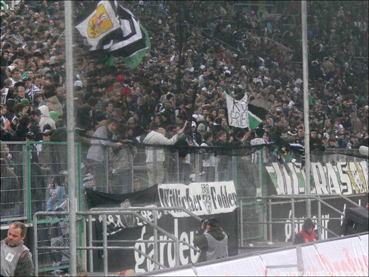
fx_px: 1642
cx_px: 184
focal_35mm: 154
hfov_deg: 12.8
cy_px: 138
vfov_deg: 9.6
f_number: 3.6
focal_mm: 25.5
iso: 400
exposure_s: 1/80
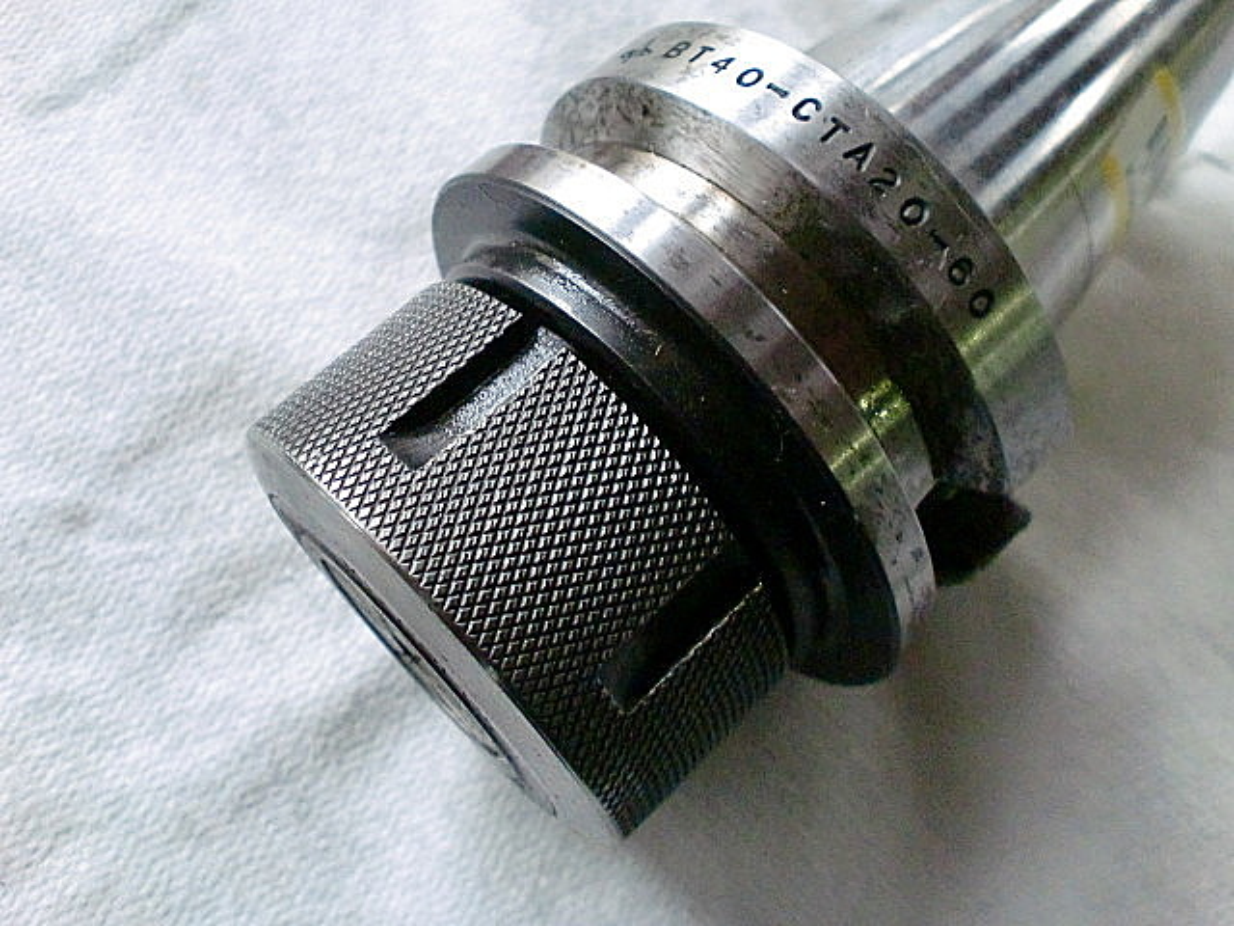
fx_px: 1248
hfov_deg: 52.6
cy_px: 463
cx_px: 617
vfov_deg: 40.7
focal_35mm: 35
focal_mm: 6.3
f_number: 3.1
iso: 1000
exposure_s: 1/60
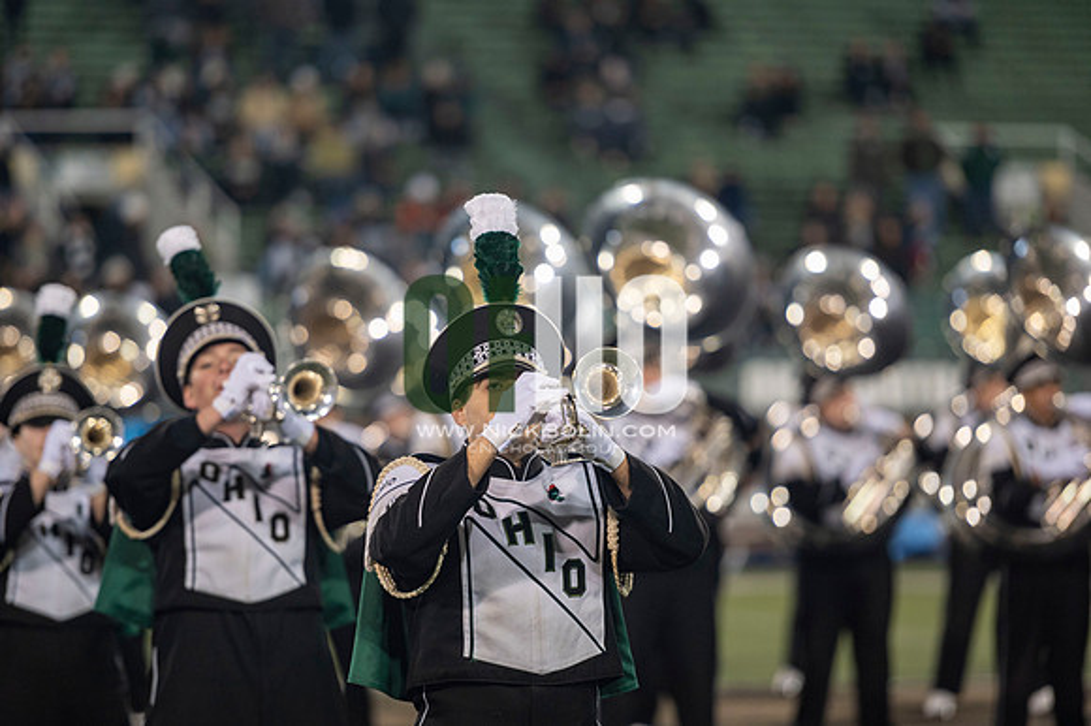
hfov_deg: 10.8
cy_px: 363
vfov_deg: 7.2
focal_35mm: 190
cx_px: 546
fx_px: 5755
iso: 1000
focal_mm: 190
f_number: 2.8
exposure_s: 1/500
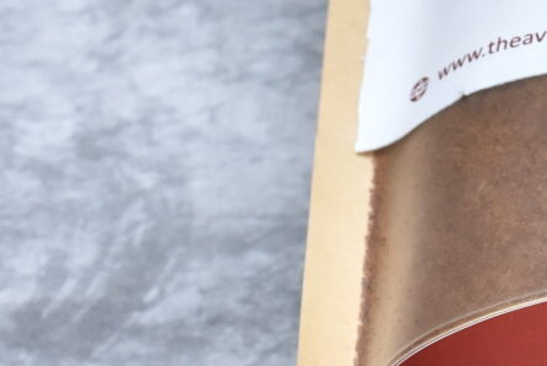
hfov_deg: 6.9
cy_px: 78
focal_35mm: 287
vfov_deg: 4.8
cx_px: 1218
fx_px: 4363
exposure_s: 1/100
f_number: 8
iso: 1000
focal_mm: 50
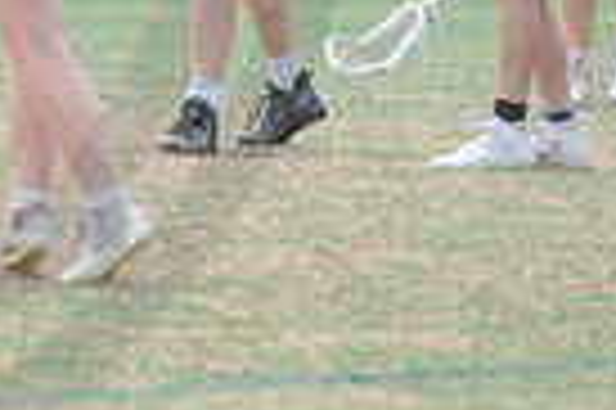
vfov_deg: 1.7
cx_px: -432
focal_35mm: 807
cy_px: -223
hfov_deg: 2.6
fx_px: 13792
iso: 400
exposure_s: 1/1600
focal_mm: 190
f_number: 5
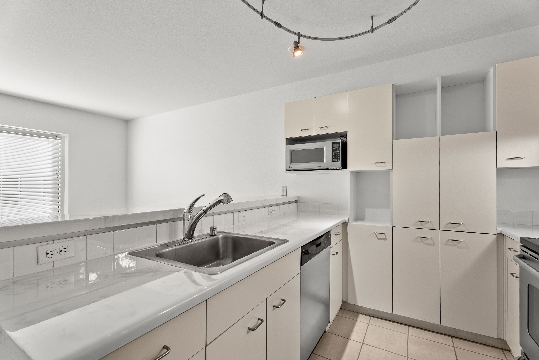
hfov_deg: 96.7
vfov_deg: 73.8
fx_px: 240
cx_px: 270
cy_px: 180
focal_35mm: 16
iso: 400
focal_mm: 16
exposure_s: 1/5
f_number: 8
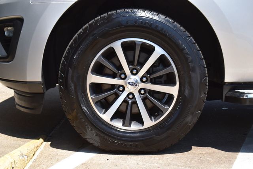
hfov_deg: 28.1
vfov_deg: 18.9
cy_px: 84
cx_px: 126
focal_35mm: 72
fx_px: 506
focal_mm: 48
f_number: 11
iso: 400
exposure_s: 1/400
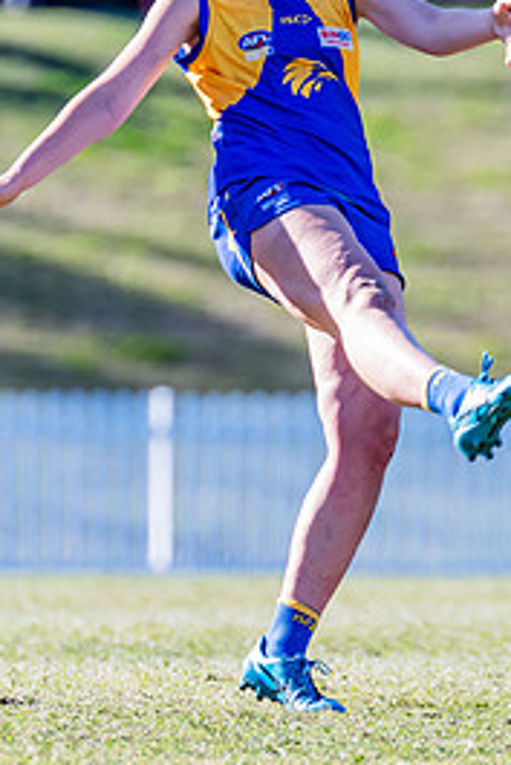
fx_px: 29746
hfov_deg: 1.0
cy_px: 234
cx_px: 351
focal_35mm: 1399
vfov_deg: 1.5
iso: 640
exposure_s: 1/1250
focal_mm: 420
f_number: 5.6
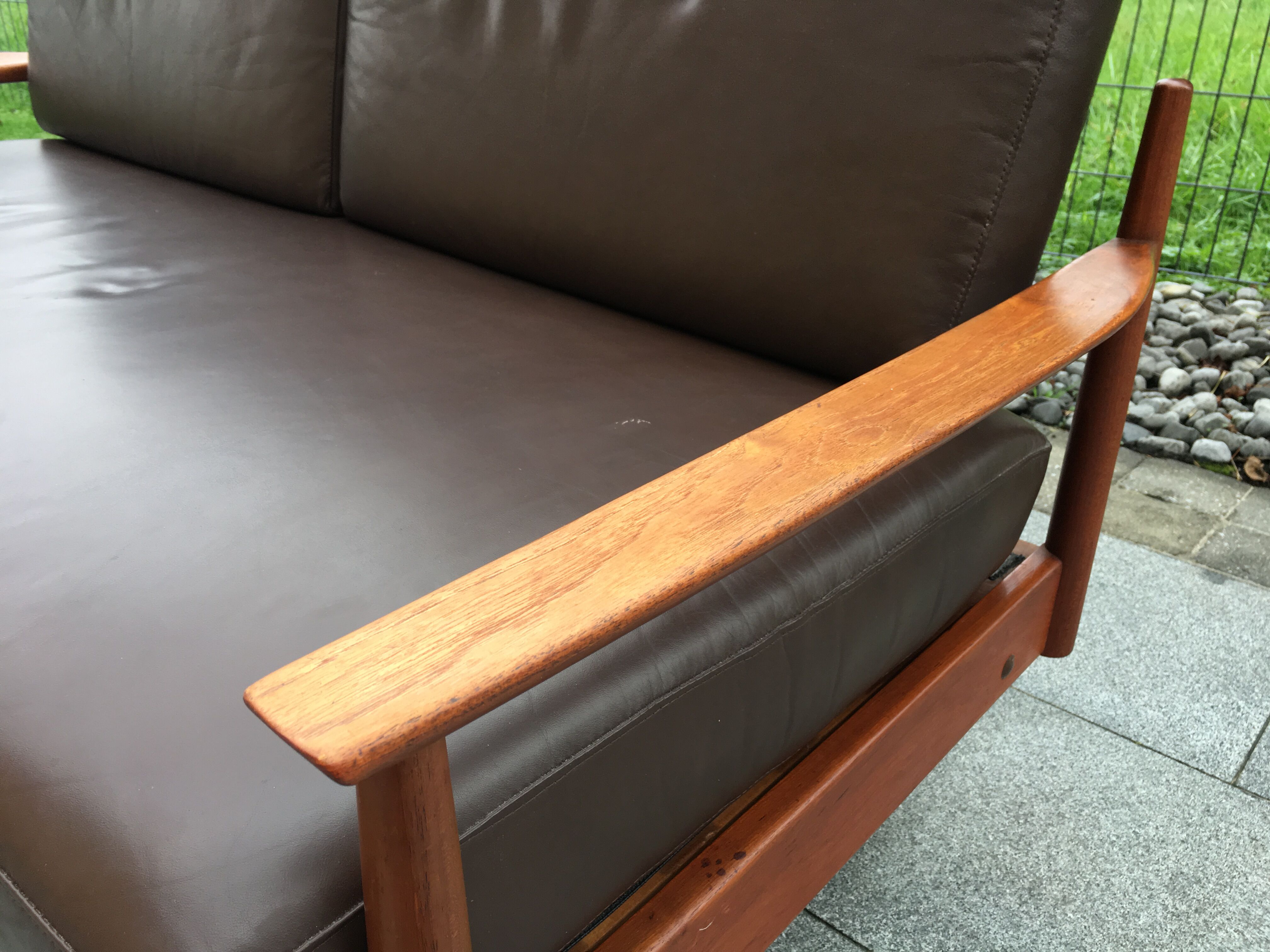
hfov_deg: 61.7
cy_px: 476
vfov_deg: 48.2
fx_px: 1064
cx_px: 635
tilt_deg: -27.4
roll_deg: -0.8
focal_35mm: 29
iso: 40
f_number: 2.2
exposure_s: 1/120
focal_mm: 4.15
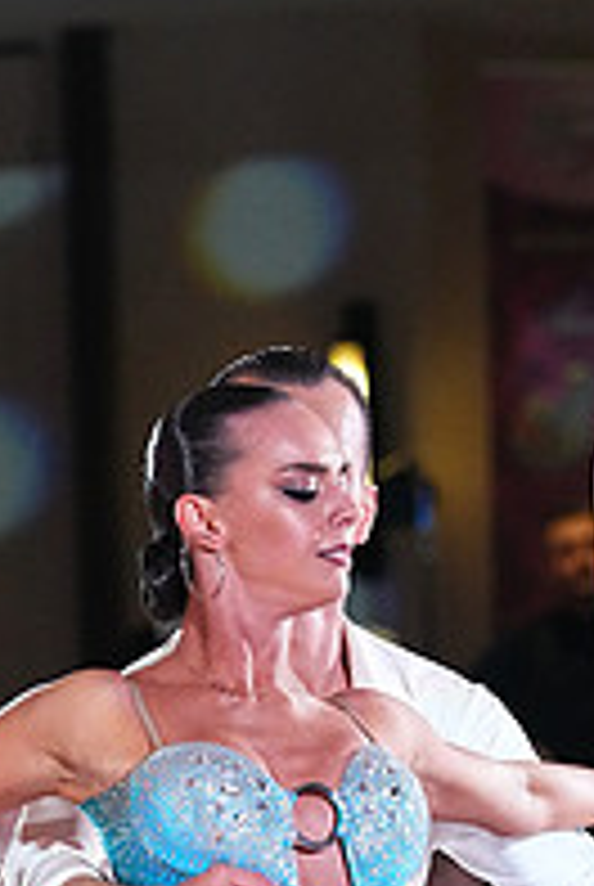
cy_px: 1106
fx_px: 11739
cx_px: 187
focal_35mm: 476
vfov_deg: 4.3
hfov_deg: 2.9
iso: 8000
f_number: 5
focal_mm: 162
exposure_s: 1/400
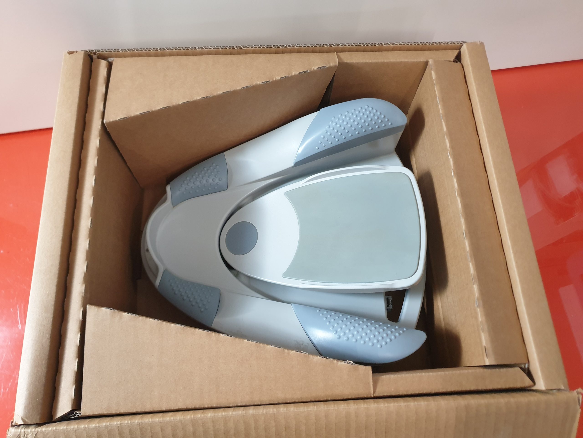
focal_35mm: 26
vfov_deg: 53.1
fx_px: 438
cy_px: 219
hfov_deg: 67.3
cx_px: 292
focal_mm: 4.3
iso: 250
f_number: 1.5
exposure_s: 1/50
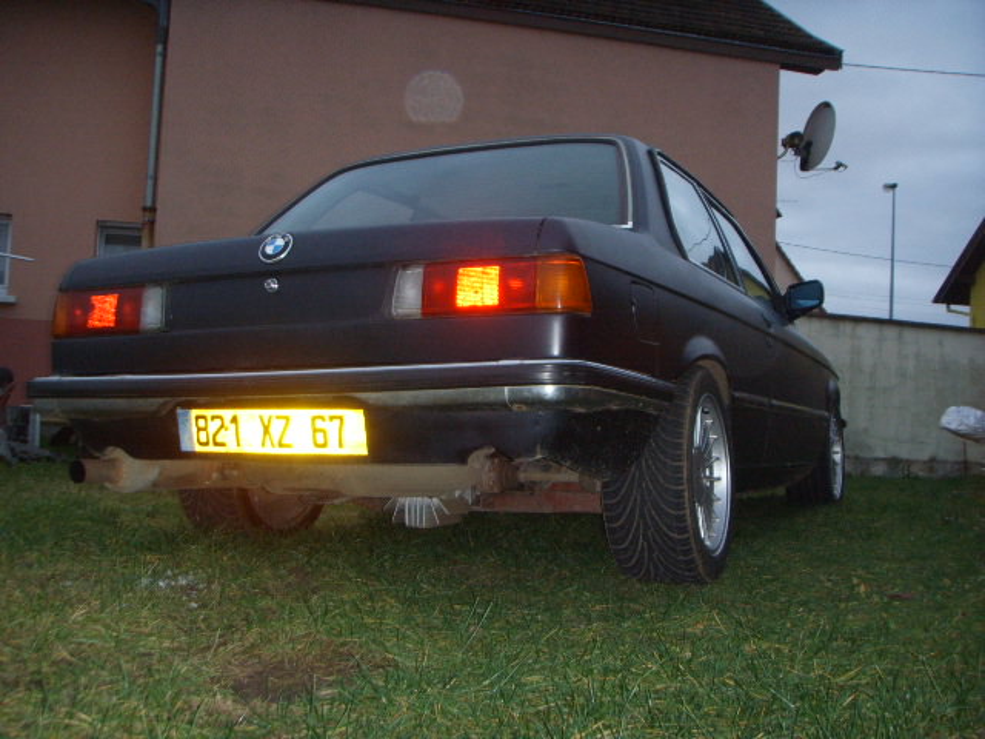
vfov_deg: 36.8
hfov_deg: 47.9
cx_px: 492
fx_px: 1110
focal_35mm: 39
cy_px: 370
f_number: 3.5
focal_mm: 6.6
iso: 159
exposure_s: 1/45
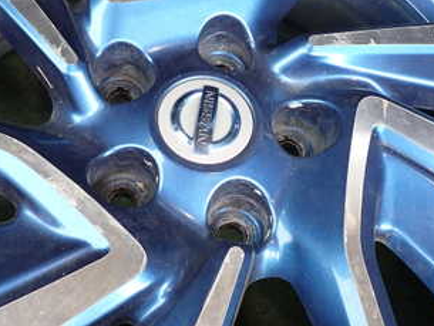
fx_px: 740
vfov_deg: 24.8
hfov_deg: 32.7
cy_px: 169
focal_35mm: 59
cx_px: 194
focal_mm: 5.4
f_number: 2.3
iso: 200
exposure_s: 1/125
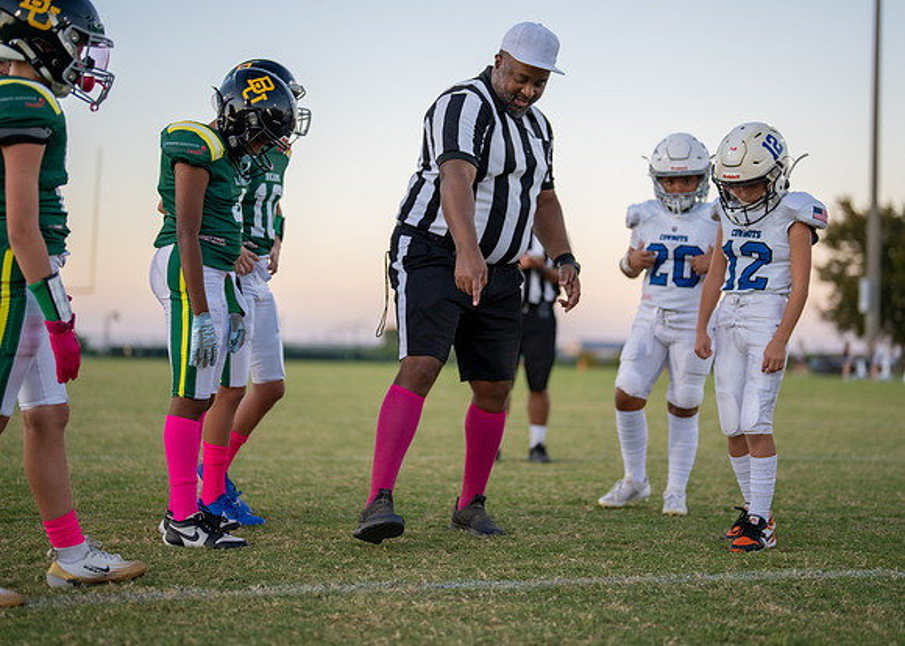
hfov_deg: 34.1
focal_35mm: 57
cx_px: 481
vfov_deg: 24.7
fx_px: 1476
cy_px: 292
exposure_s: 1/1600
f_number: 1.2
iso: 500
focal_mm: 50
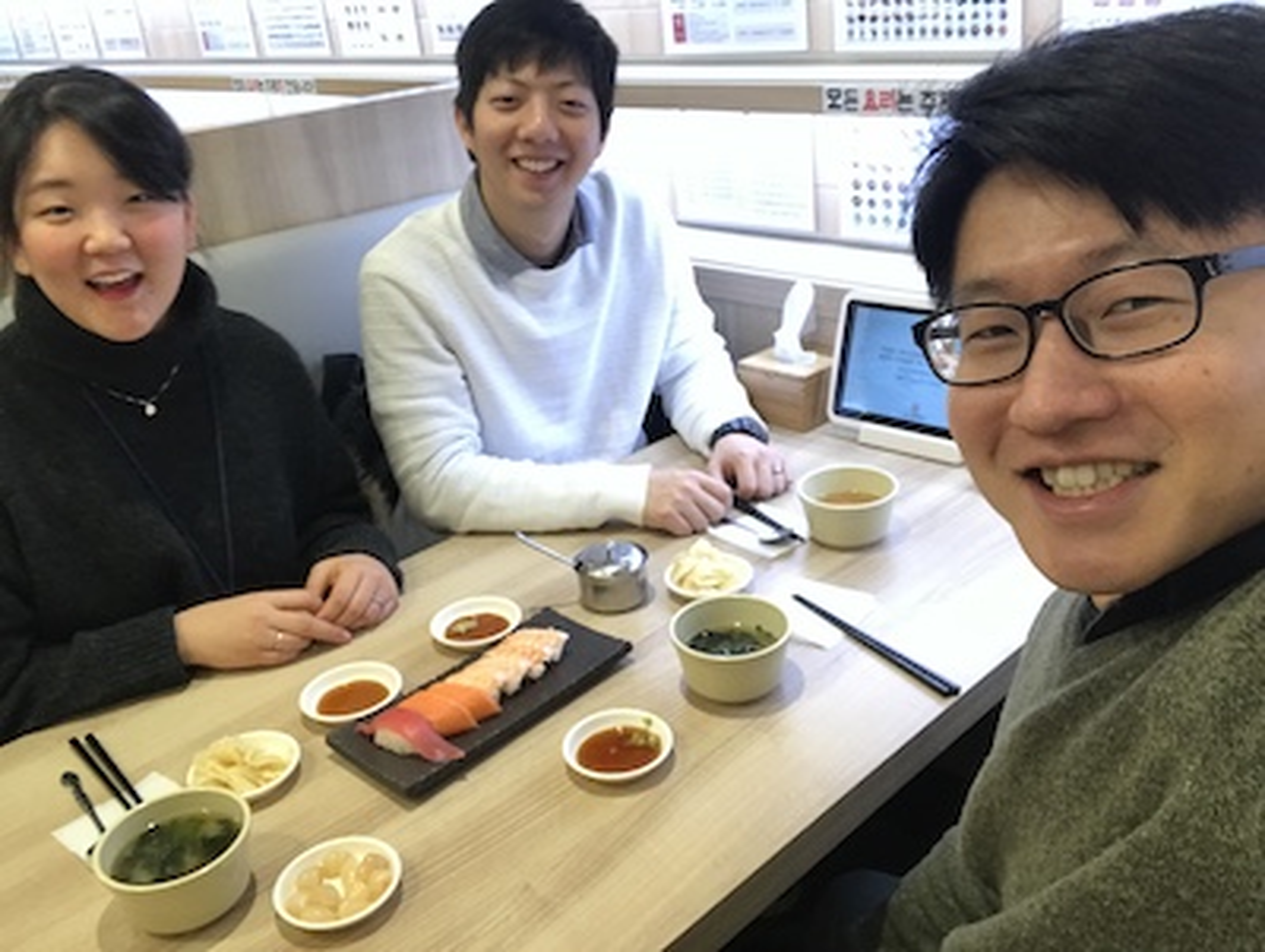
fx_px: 1171
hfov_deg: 56.8
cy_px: 476
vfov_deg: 44.2
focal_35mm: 32
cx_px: 632
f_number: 2.2
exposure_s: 1/30
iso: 80
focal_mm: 2.87
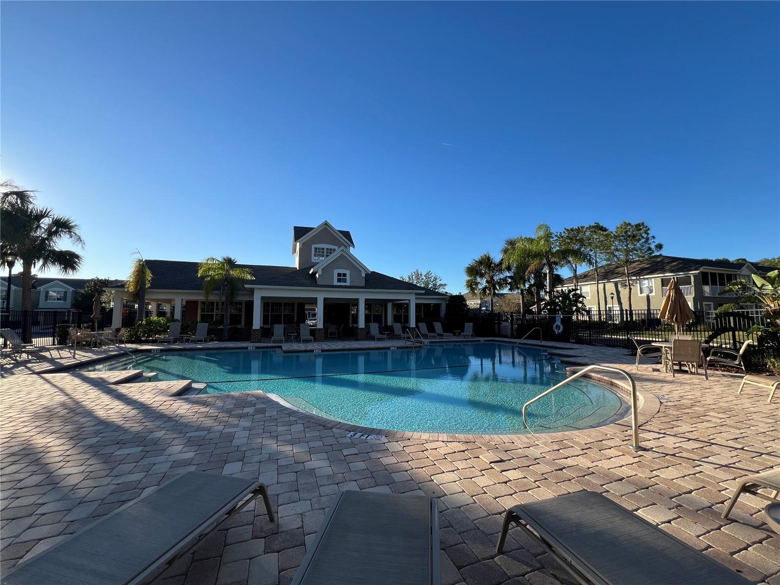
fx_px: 293
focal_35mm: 13
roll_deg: -0.2
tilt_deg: +4.3
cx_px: 390
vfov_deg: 89.9
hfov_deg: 106.2
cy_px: 292
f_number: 1.8
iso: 32
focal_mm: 1.57
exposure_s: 1/968
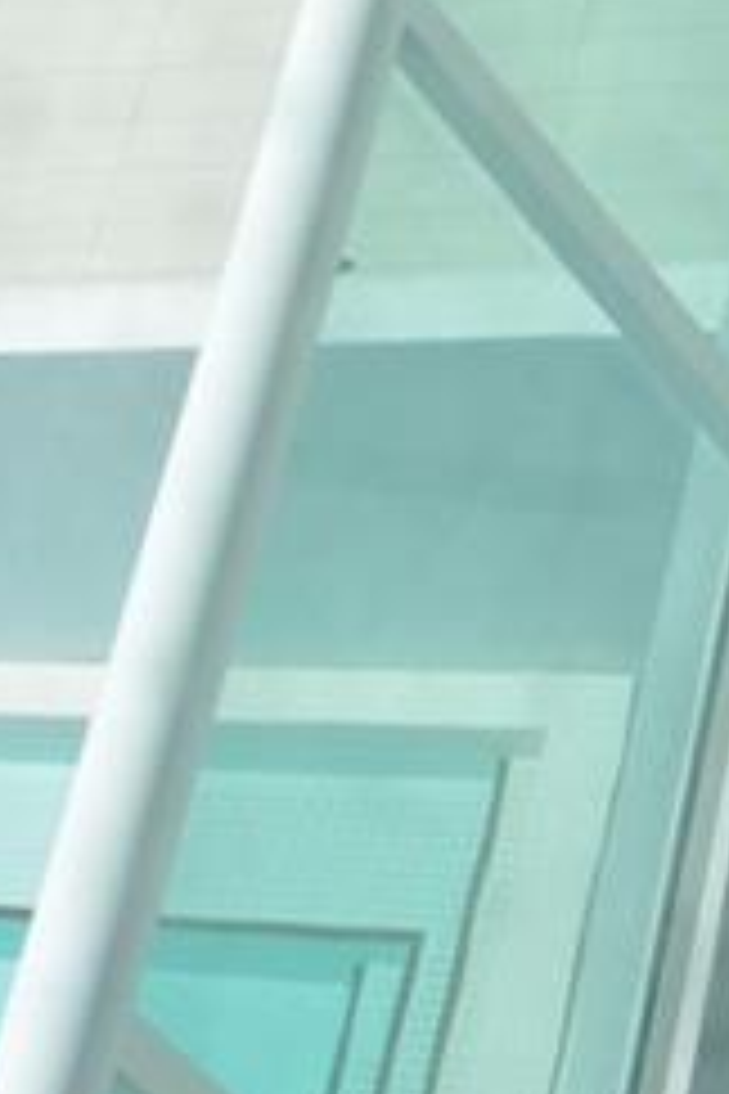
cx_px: -34
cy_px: -1144
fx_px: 4495
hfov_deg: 9.2
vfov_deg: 12.2
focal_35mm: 148
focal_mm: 20
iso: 200
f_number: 13
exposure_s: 1/160
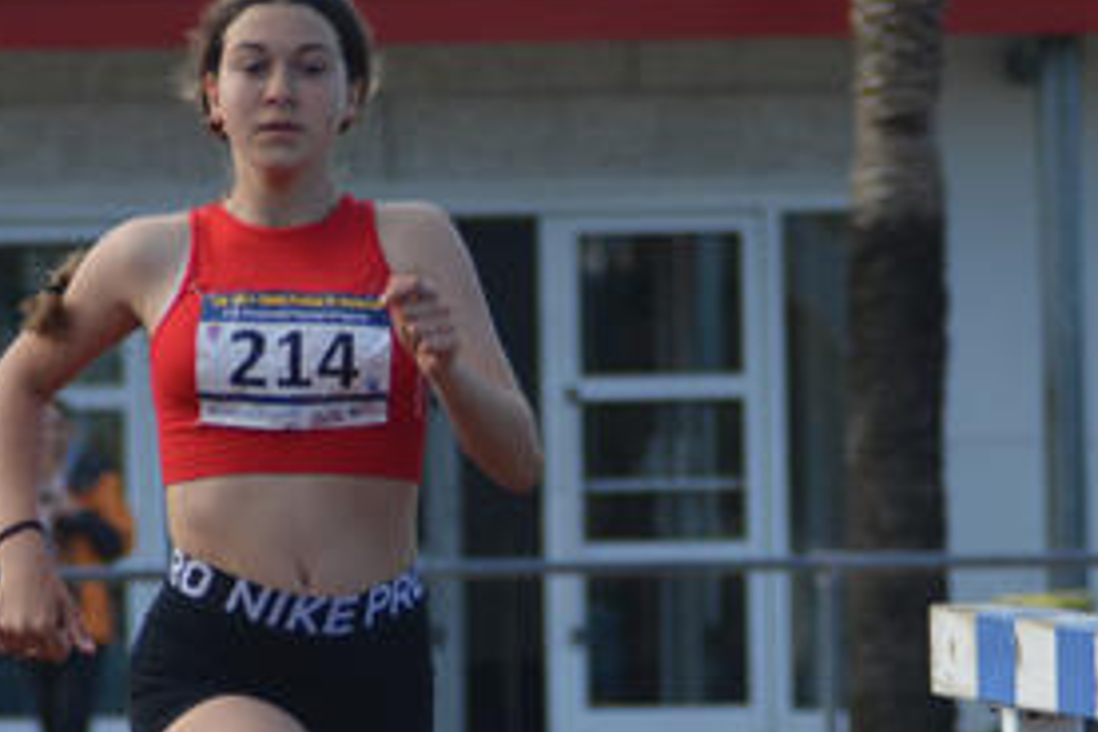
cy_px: 692
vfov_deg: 1.4
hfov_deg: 2.1
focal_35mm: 977
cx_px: 585
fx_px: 29796
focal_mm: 200
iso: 500
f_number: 6.3
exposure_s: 1/1000
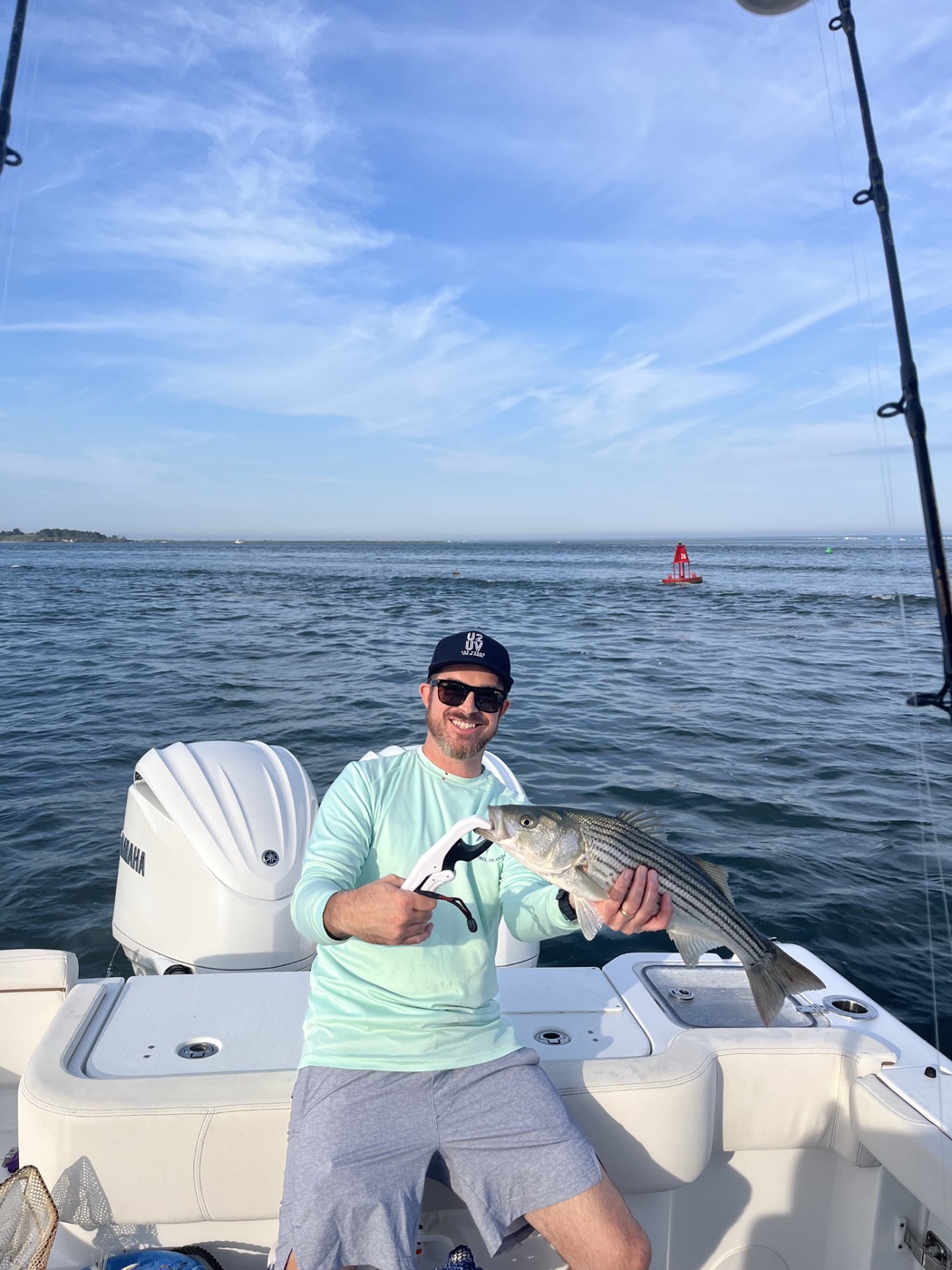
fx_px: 953
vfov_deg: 67.3
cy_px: 635
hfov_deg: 53.1
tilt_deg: -9.4
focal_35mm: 26
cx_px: 476
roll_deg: +0.4
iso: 50
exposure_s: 1/3215
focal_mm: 5.1
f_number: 1.6
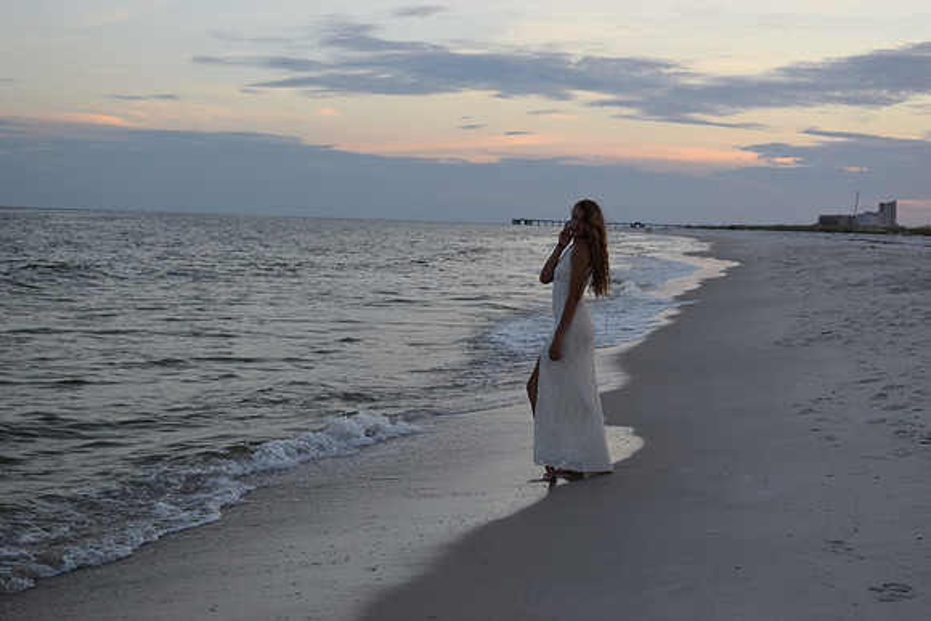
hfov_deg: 35.0
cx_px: 466
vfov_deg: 23.8
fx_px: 1474
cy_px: 310
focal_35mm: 57
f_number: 6.3
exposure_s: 1/160
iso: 400
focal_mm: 38
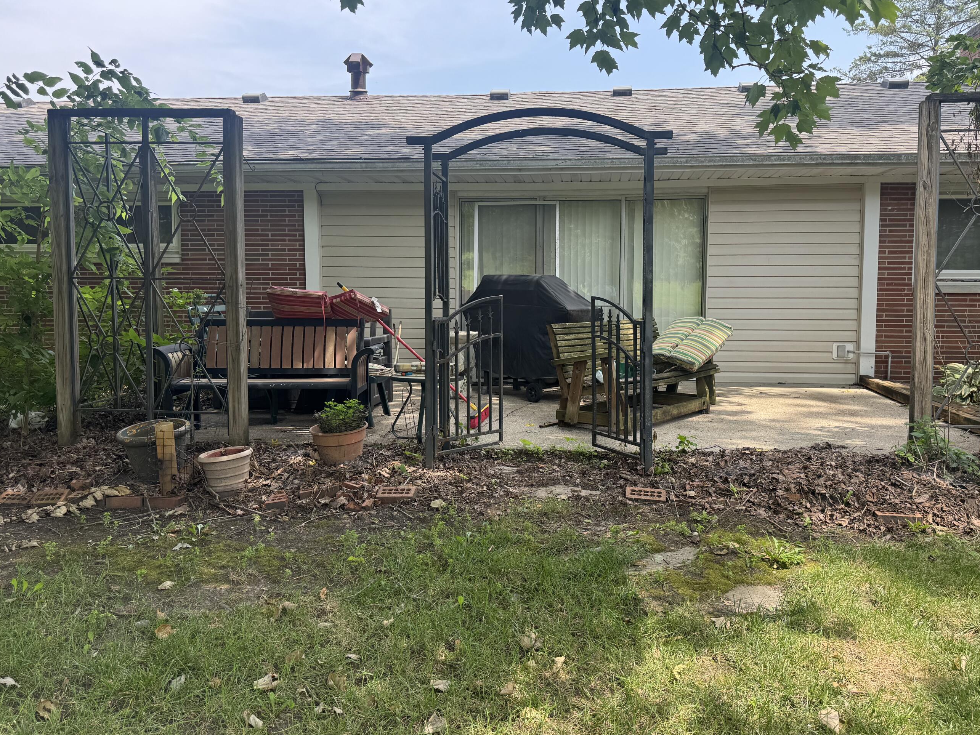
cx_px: 520
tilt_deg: -3.9
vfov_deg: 49.7
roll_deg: -1.0
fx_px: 793
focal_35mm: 28
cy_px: 348
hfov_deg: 63.4
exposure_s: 1/812
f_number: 1.78
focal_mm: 6.76
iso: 80
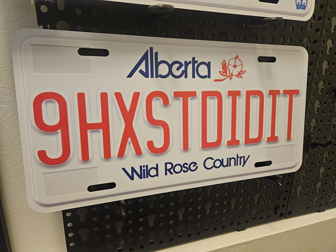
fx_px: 223
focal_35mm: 23
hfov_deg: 73.9
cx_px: 168
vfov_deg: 58.9
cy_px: 126
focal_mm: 5.4
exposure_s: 1/40
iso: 640
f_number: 1.8
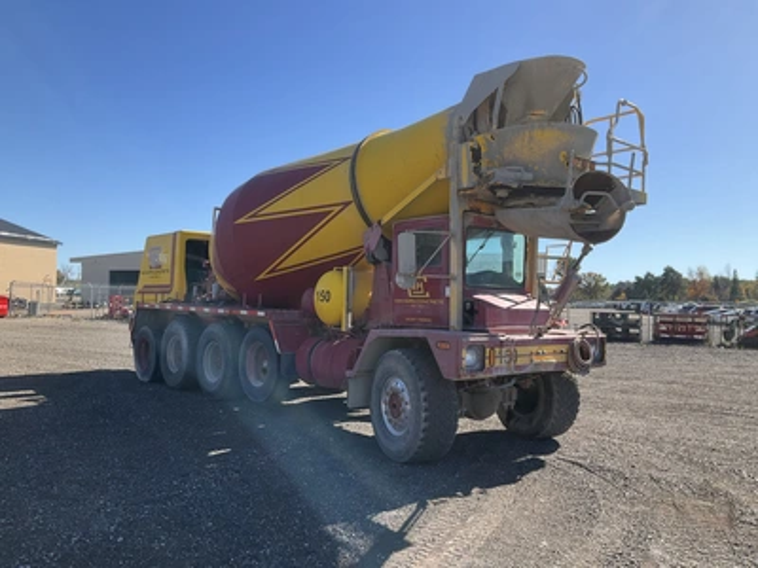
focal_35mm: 29
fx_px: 635
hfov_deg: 61.7
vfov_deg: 48.2
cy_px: 284
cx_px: 379
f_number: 1.8
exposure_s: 1/1311
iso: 25
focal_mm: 3
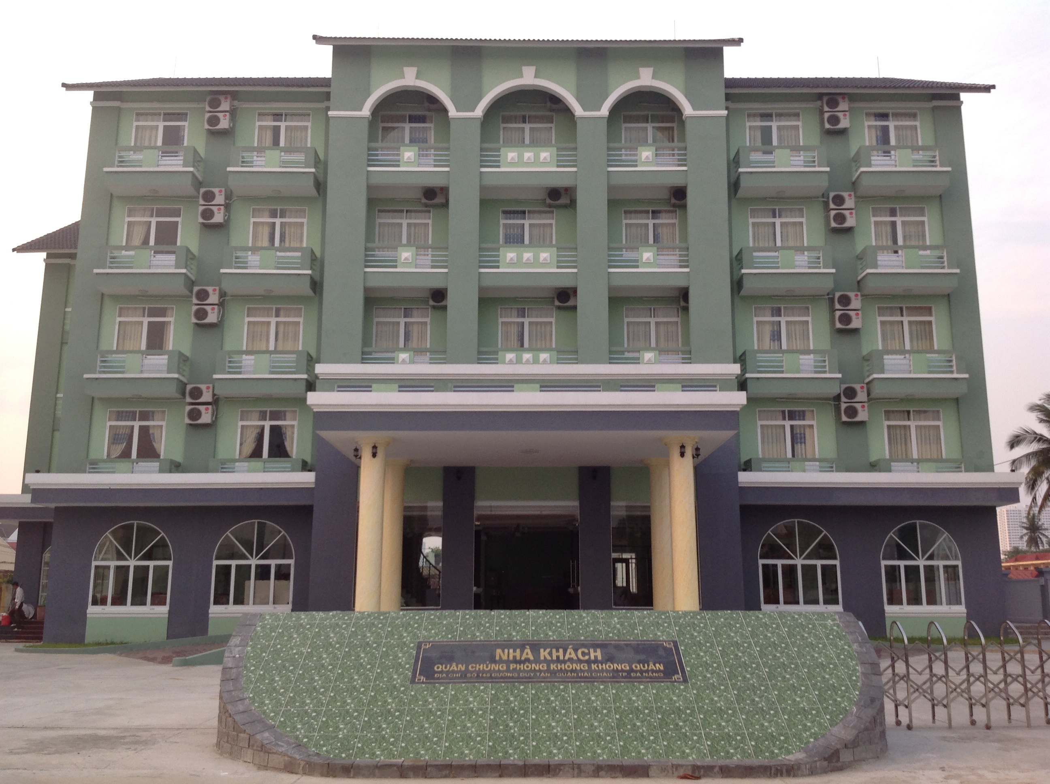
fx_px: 1060
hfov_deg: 52.7
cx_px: 525
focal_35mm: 35
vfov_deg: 40.6
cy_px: 392
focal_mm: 4.28
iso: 64
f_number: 2.4
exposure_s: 1/120
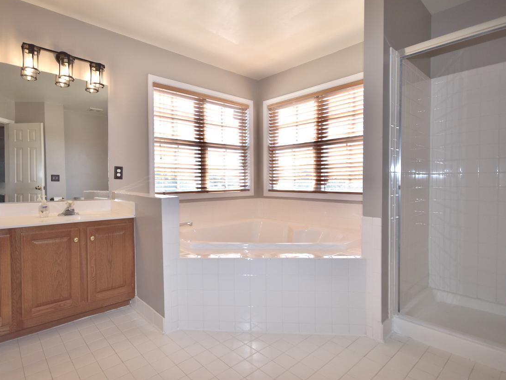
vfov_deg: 67.9
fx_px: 282
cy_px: 184
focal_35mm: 19
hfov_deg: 83.5
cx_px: 226
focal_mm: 11.5
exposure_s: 1/125
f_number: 5.6
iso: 400
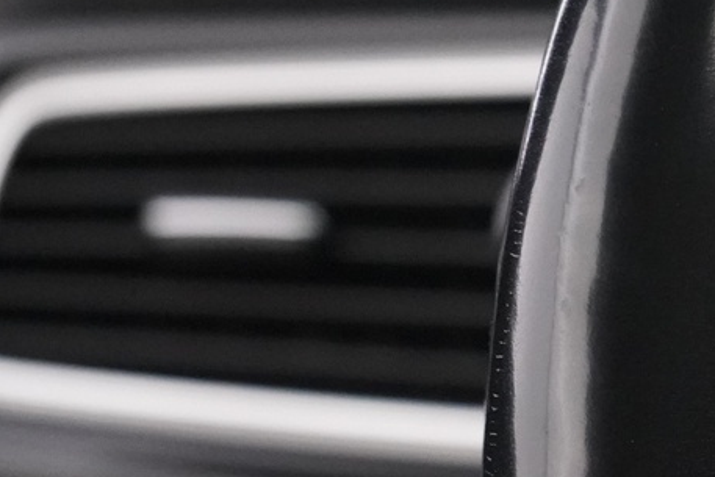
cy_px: 521
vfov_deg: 6.5
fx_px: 4152
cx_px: 1014
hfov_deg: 9.6
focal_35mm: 209
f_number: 5
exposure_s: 1/40
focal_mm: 59
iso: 8000
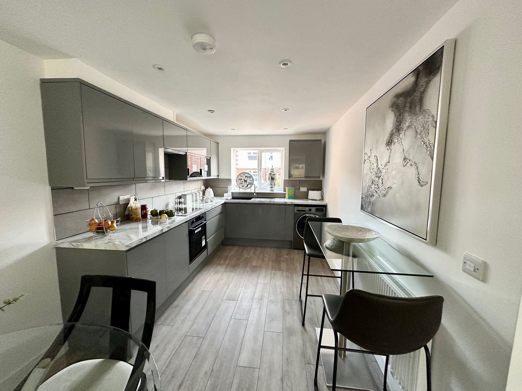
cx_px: 261
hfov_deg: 102.1
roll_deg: -0.4
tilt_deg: -7.1
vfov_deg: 85.7
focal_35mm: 14
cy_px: 196
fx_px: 211
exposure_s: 1/62
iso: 320
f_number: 2.2
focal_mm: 2.22
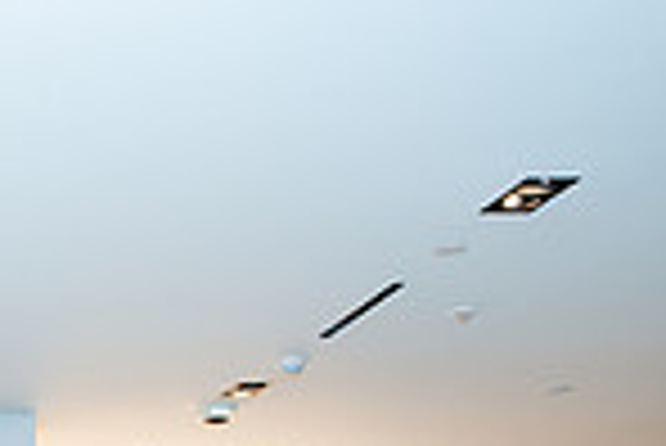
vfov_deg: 12.9
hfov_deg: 19.6
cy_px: 833
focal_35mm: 95
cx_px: -220
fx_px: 1759
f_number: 4
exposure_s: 1/160
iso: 400
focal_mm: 24
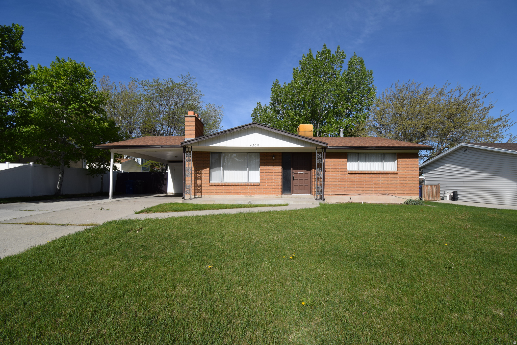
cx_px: 258
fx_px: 215
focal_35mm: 15
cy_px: 172
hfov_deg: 100.4
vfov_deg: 77.3
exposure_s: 1/500
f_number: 11
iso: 200
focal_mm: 10
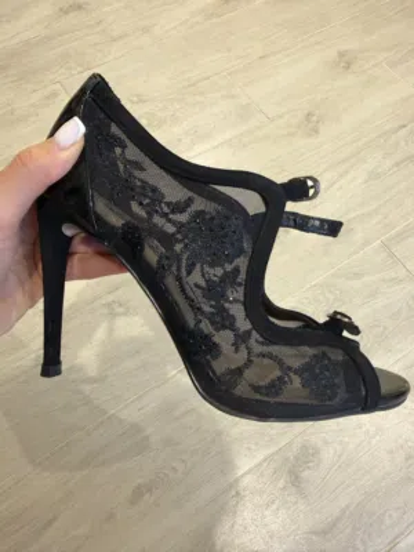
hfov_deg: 56.8
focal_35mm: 24
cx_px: 207
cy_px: 276
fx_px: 383
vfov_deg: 71.6
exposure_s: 1/50
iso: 400
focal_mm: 2.22
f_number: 2.2
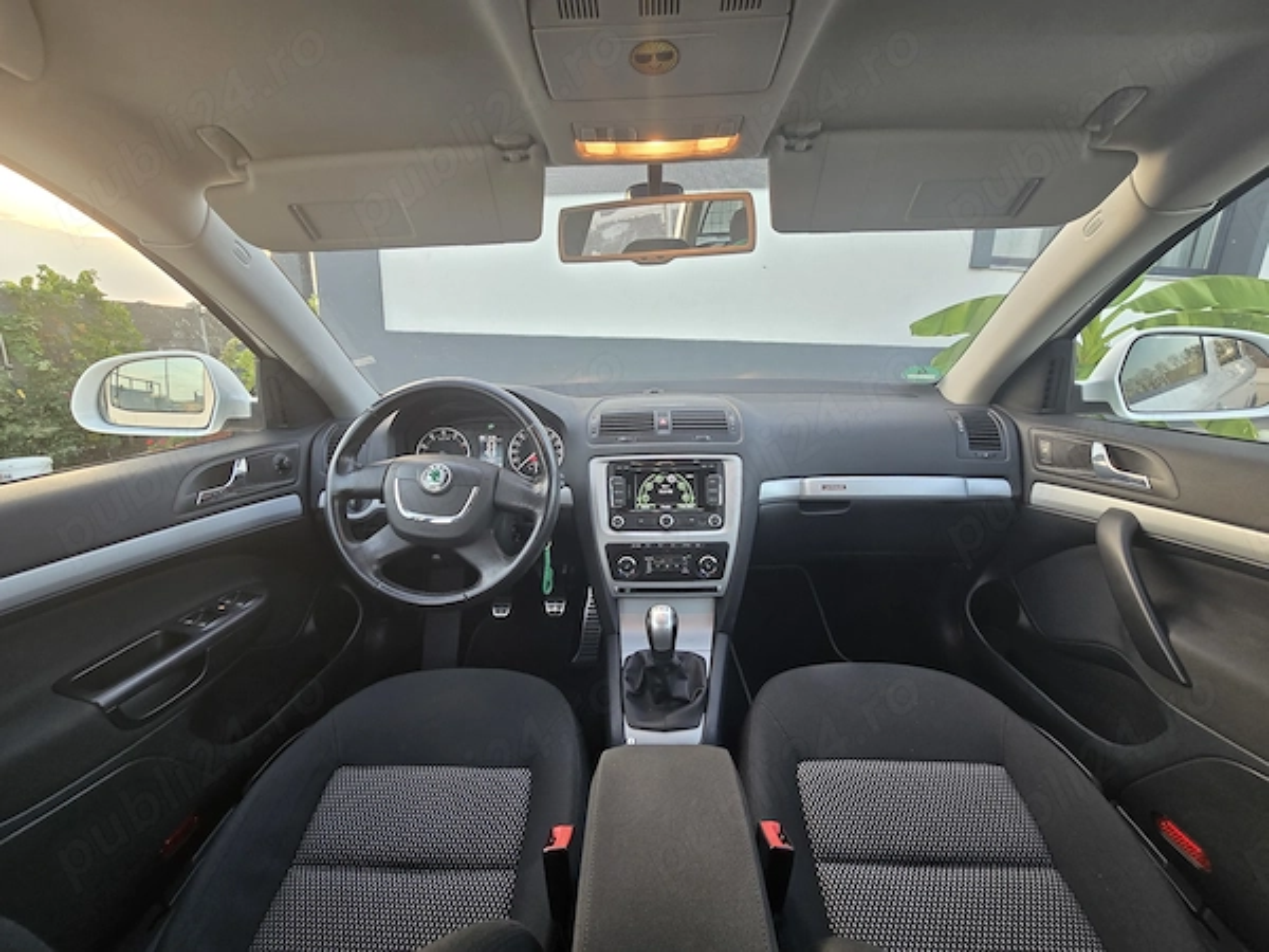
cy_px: 476
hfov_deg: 106.2
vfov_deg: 89.9
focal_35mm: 13
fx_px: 477
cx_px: 634
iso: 100
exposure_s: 1/50
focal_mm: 2.2
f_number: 2.2
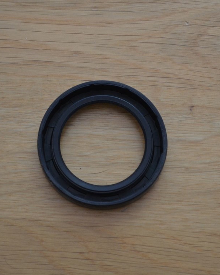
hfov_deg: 13.2
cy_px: 138
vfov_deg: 16.5
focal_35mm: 117
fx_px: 950
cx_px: 113
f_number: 5.6
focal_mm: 55
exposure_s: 1/15
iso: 1400
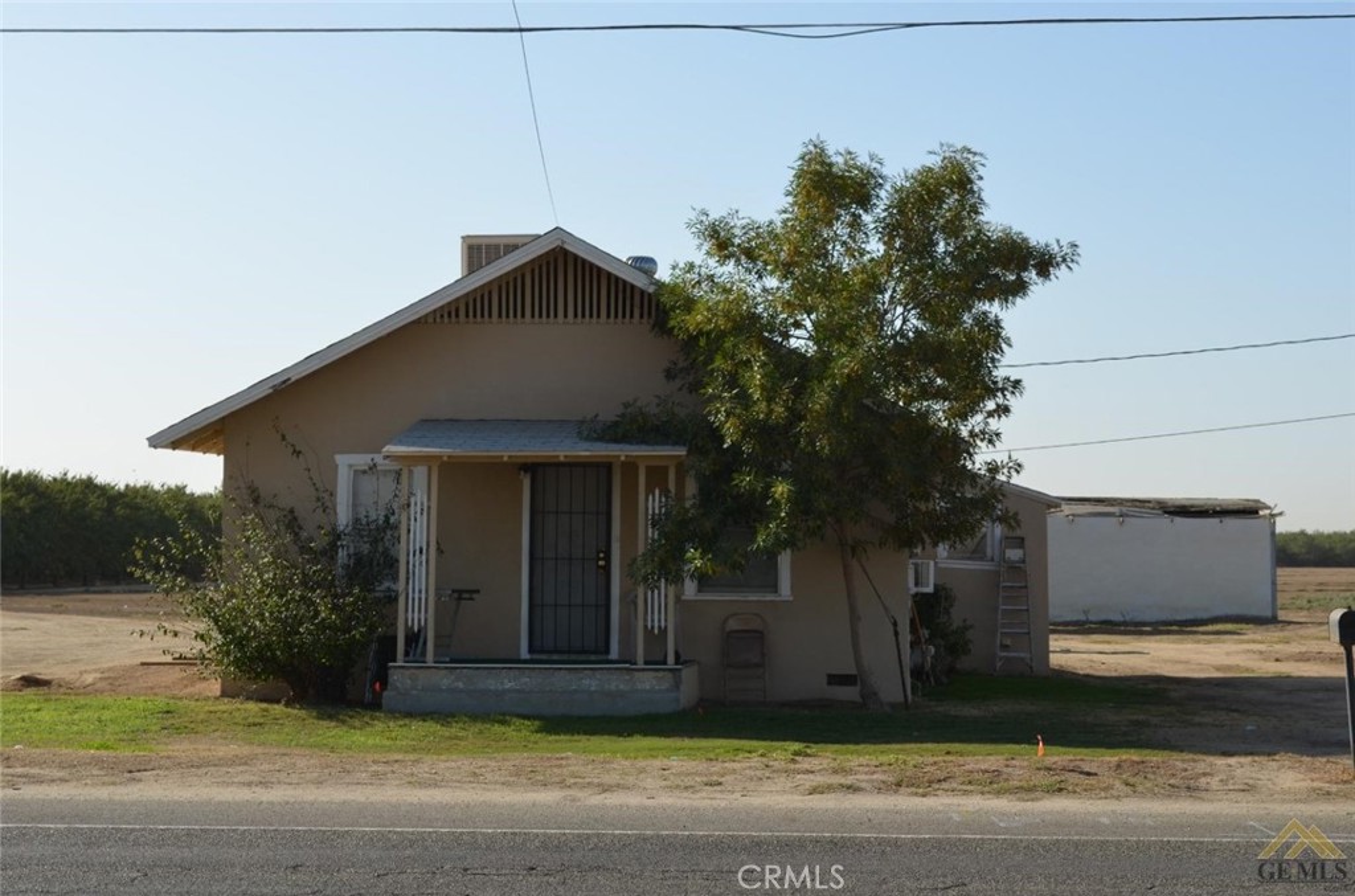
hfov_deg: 30.6
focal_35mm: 66
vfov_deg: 20.5
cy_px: 448
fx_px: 2478
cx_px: 678
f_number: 10
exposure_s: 1/200
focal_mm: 44
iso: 100
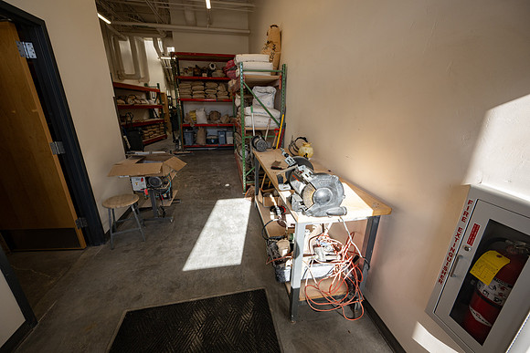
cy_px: 176
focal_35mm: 14
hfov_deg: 104.2
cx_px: 265
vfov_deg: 81.2
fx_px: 206
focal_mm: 14
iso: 200
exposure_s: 1/160
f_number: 7.1
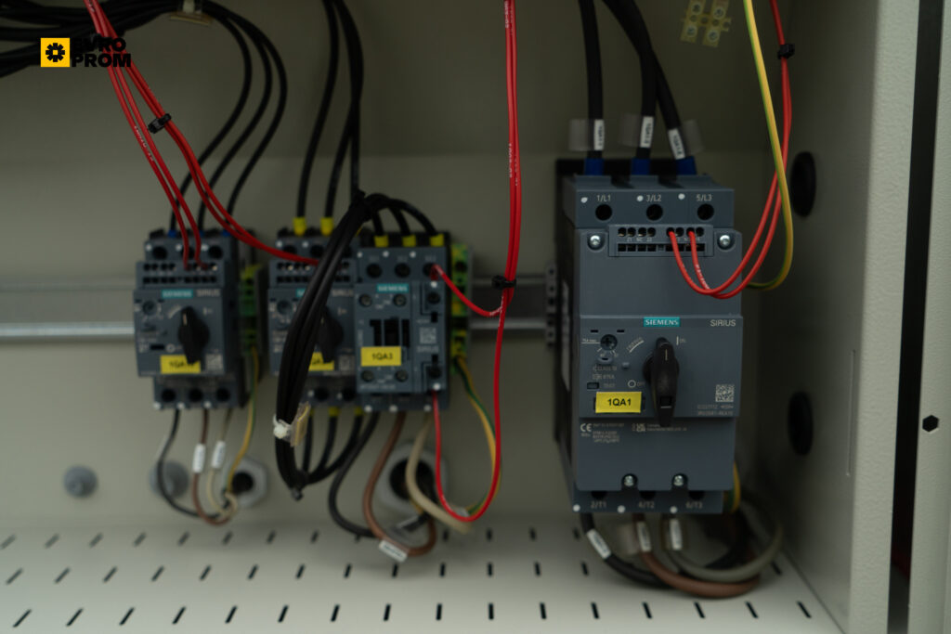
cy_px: 317
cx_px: 476
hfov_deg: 49.5
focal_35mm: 39
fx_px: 1030
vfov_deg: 34.2
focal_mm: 39
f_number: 4
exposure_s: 1/100
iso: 400
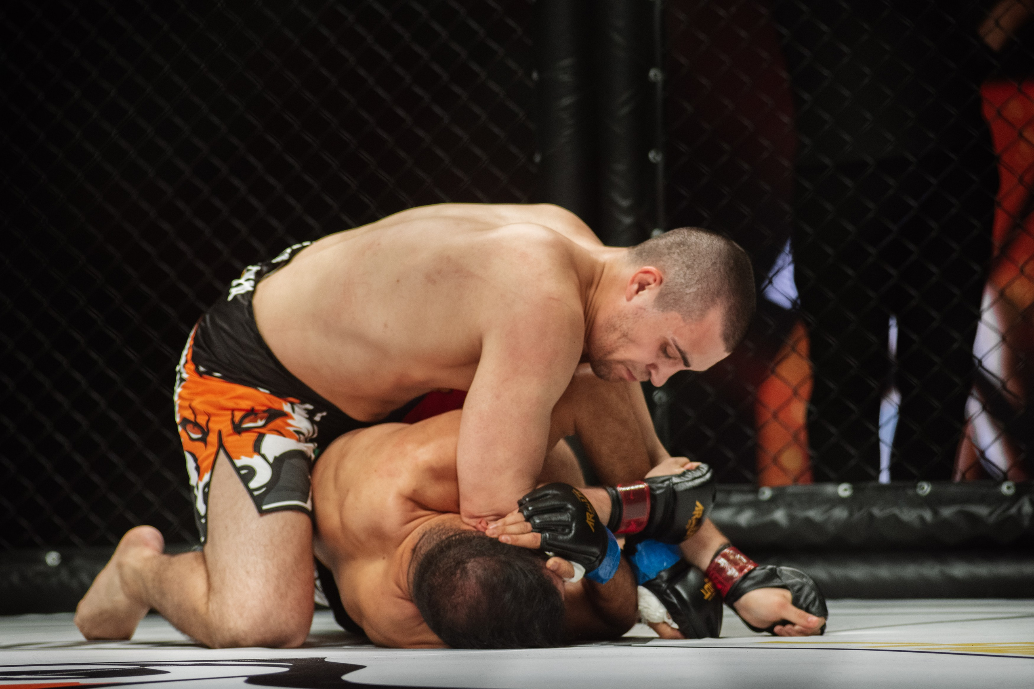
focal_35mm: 142
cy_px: 344
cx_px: 517
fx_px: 4081
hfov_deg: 14.4
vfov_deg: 9.7
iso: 2000
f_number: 4
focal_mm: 135
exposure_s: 1/1000
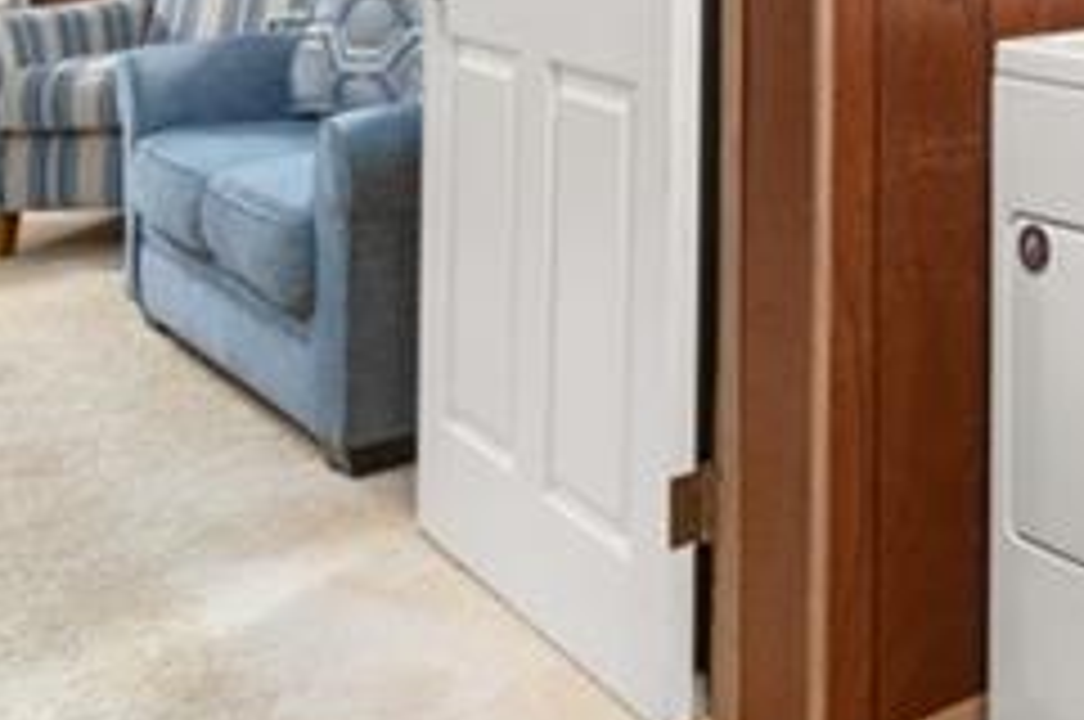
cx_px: 1502
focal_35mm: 51
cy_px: -216
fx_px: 1534
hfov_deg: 29.2
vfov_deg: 23.4
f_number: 11
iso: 400
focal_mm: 12
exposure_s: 1.3
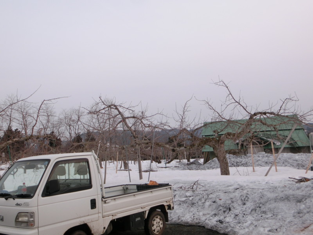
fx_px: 298
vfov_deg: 42.9
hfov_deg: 55.4
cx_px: 156
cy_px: 118
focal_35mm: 33
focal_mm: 5.93
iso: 80
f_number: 3.7
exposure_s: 1/160
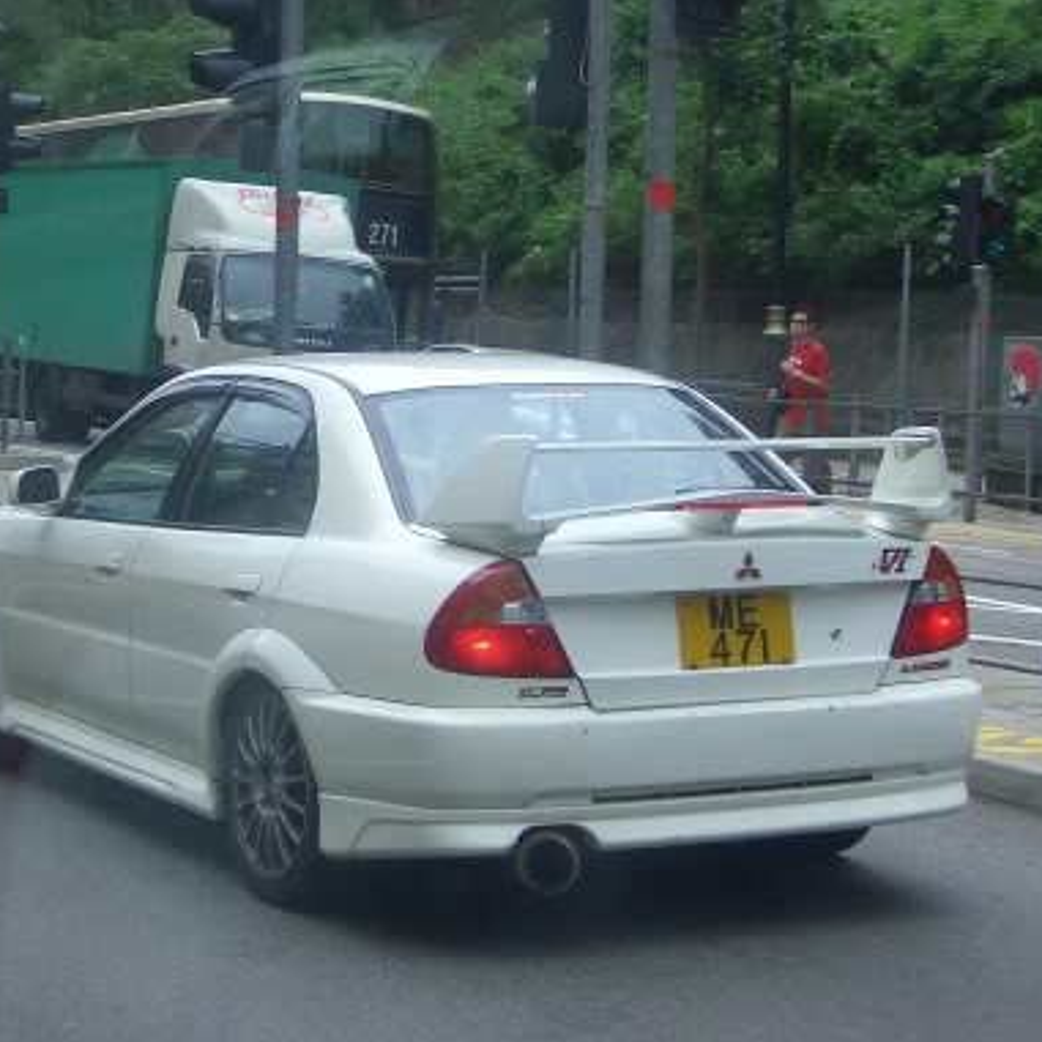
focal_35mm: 88
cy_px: 520
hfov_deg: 19.7
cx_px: 457
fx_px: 2997
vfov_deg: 19.7
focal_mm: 12.2
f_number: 3.9
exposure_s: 1/320
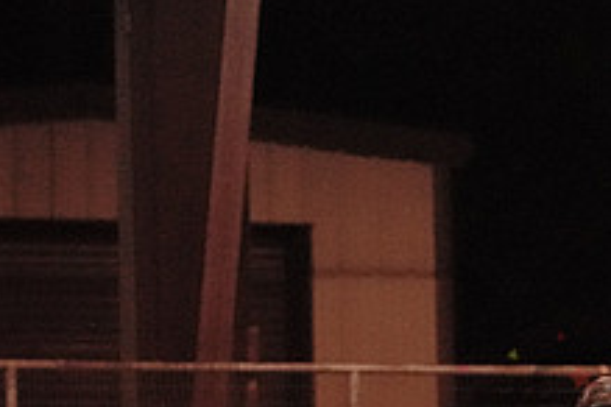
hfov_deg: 3.9
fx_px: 8978
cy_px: 528
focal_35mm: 529
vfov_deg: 2.6
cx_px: 653
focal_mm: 200
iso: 25600
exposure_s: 1/1000
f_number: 2.8
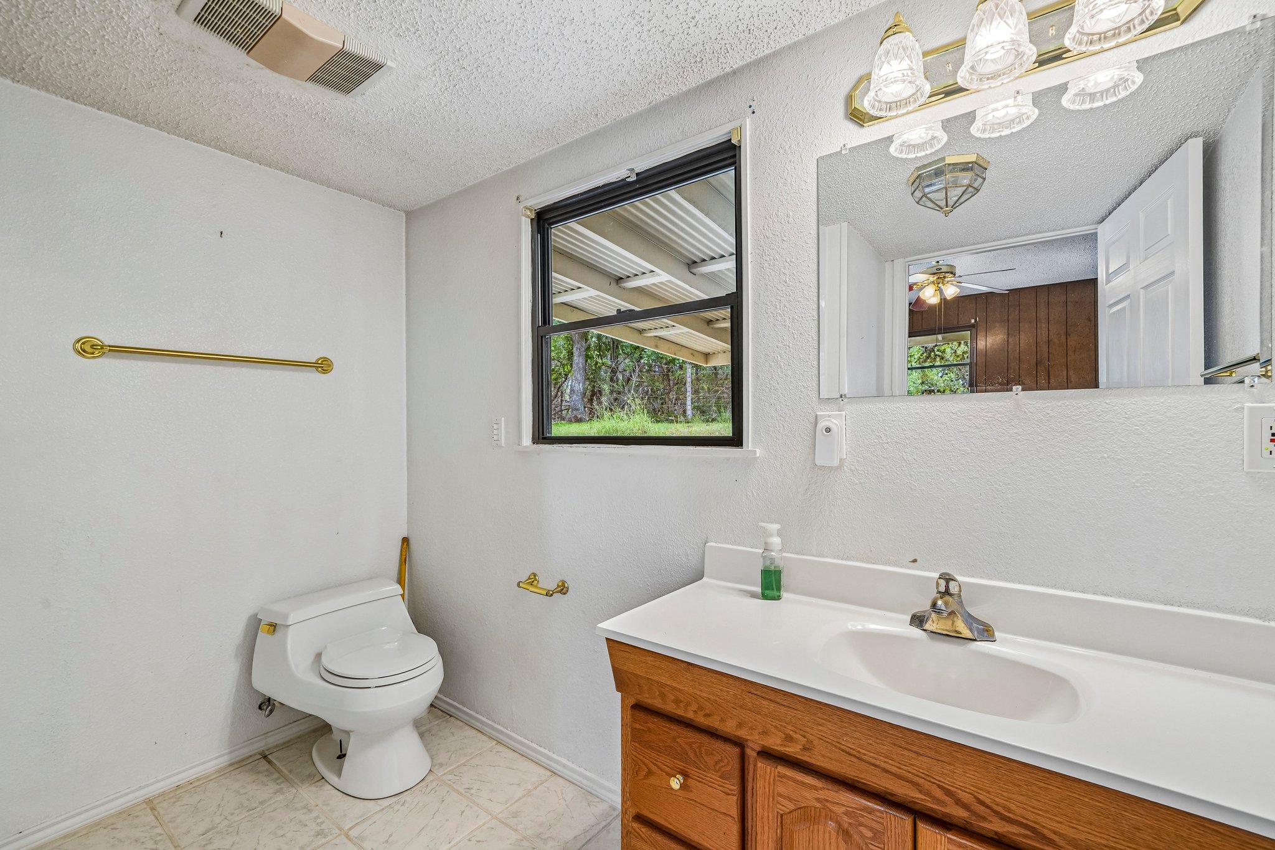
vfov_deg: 77.3
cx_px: 638
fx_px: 531
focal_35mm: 15
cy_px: 425
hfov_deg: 100.4
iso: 800
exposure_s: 1/50
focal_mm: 15
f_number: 8
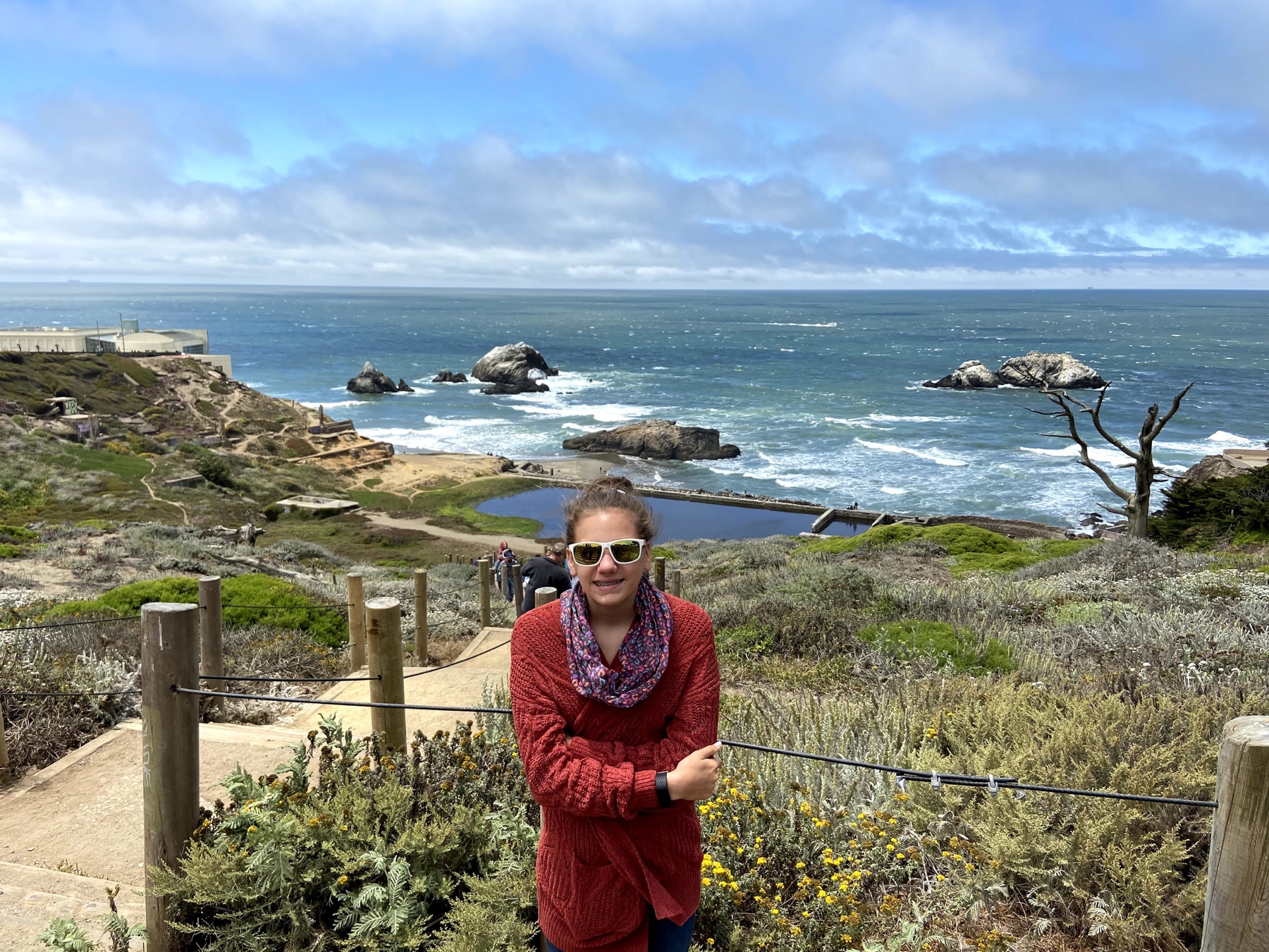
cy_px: 476
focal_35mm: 26
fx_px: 953
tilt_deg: -12.0
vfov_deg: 53.1
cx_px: 634
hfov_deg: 67.3
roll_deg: -0.8
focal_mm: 4.25
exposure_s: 1/3040
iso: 32
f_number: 1.8
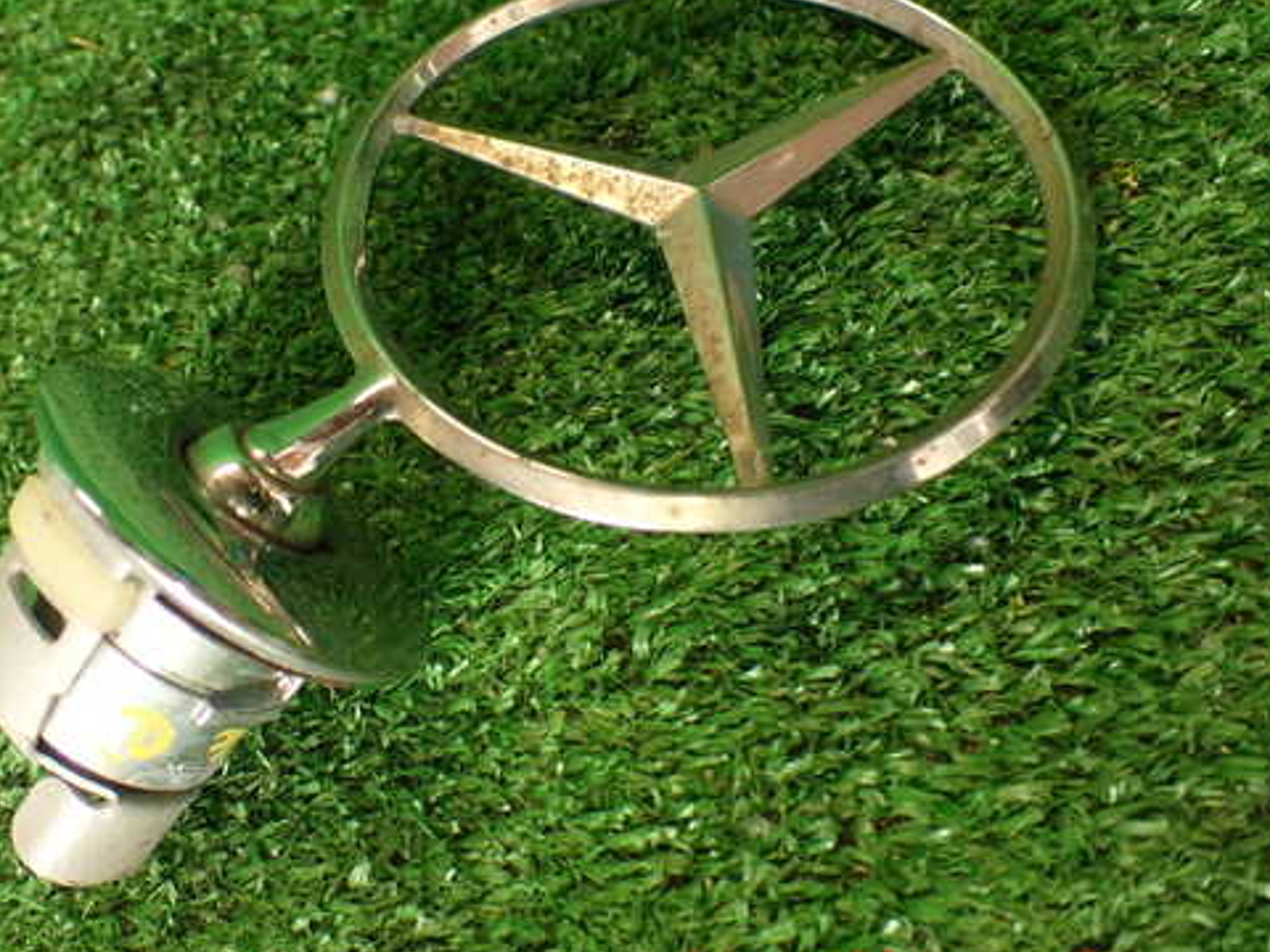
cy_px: 418
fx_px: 1468
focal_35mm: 40
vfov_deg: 35.9
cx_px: 492
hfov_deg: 46.5
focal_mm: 5.79
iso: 200
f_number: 2.4
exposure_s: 1/50
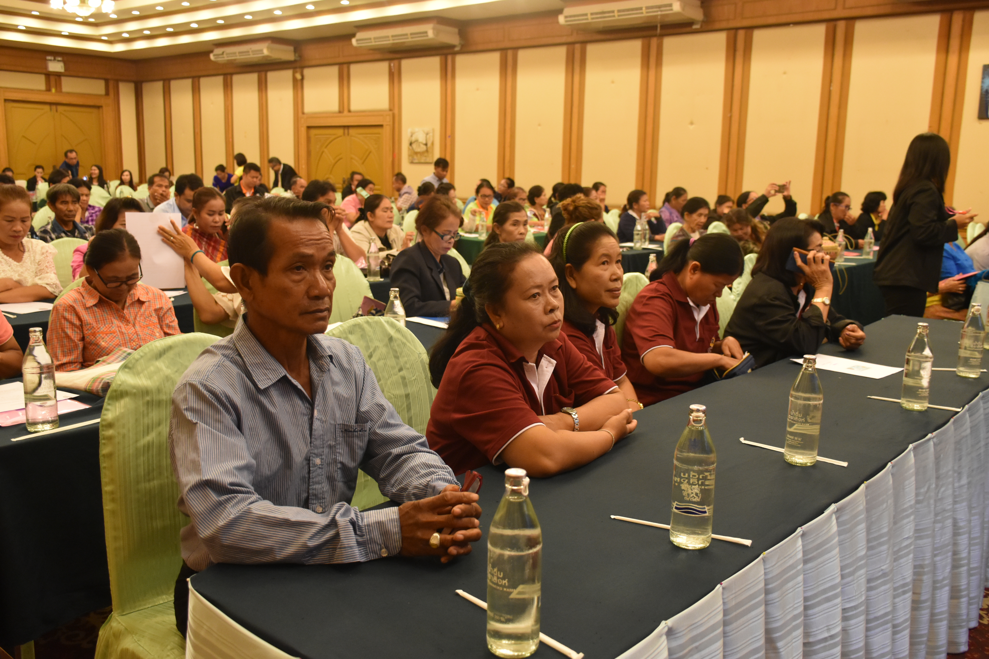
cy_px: 330
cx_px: 494
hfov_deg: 57.2
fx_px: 907
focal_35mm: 33
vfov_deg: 40.0
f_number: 3.5
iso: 1600
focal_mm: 22
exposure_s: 1/60
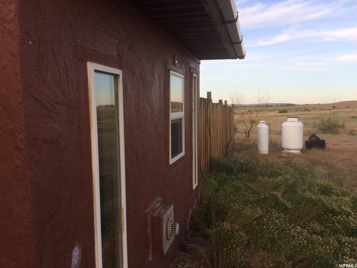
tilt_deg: -7.5
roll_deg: +0.1
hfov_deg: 61.7
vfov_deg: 48.2
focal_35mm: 29
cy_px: 134
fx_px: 299
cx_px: 178
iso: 32
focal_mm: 4.15
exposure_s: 1/533
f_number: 2.2
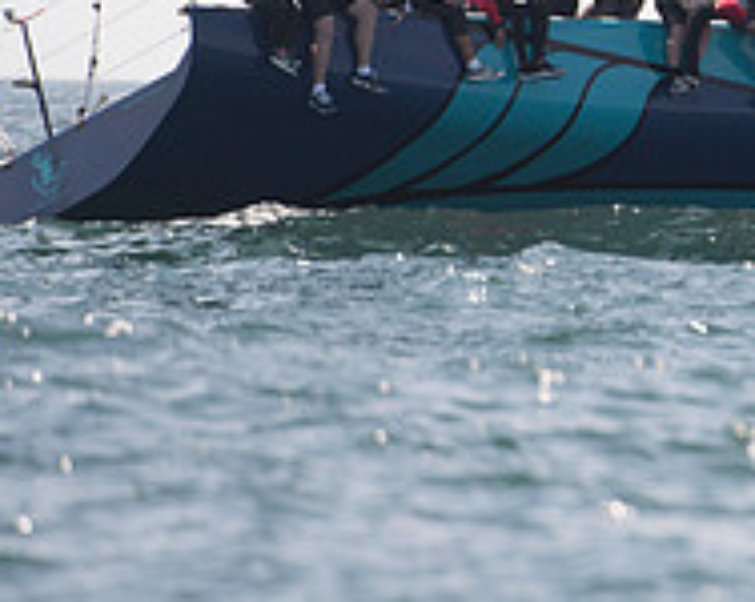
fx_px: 25871
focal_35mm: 1159
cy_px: -30
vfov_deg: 1.3
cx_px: 992
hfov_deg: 1.7
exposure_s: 1/1600
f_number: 5
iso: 320
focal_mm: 400
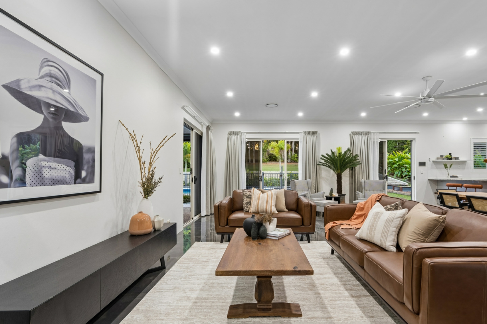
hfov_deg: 89.8
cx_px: 264
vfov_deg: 67.2
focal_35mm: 18
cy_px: 179
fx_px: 243
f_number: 11
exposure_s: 1/1.67
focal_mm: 16
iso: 100
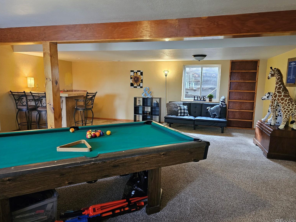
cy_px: 110
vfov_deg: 56.8
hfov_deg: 71.6
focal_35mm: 24
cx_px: 153
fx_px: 205
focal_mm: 6.3
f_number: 1.7
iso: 1000
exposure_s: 1/120
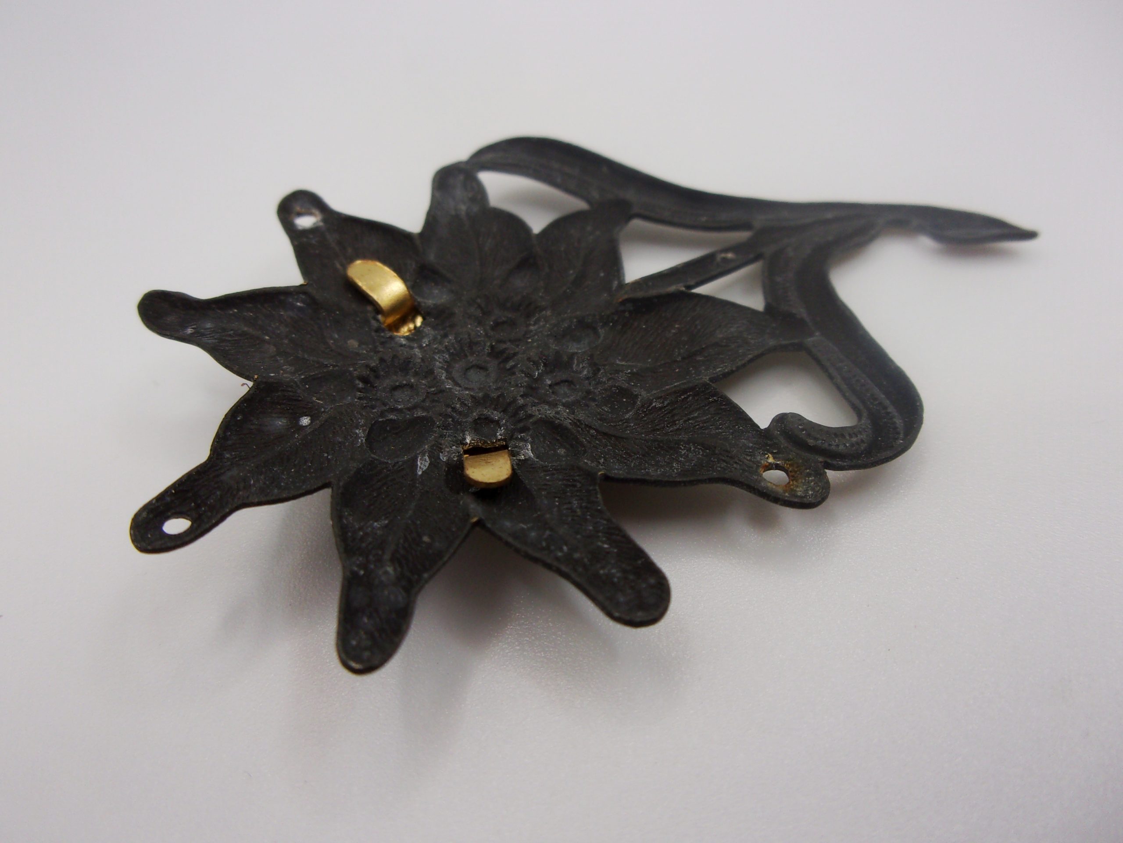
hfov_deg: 63.4
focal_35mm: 28
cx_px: 562
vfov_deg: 49.7
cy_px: 422
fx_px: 908
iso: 80
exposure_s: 1/140
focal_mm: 5.1
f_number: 3.9
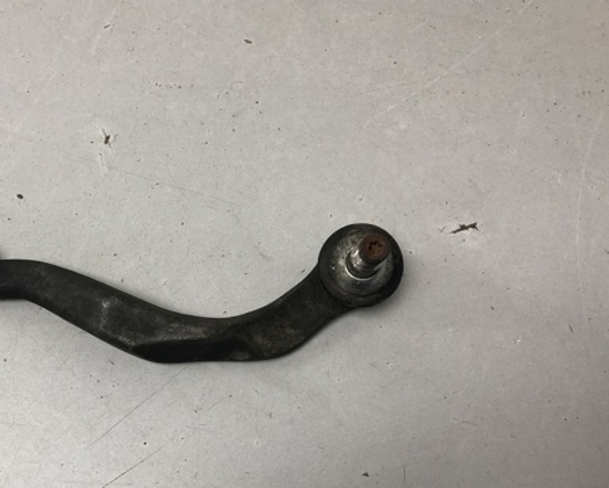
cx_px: 194
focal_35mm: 39
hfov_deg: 46.0
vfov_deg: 38.1
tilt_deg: -68.0
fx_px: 703
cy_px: 287
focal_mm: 4
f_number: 1.8
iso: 32
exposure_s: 1/33
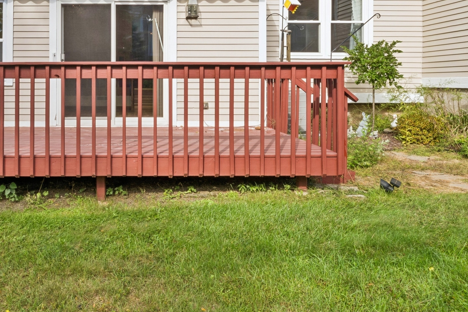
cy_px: 72
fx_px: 419
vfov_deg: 39.6
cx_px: 130
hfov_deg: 56.2
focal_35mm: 32
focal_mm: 15.1
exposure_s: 1/15
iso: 100
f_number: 22
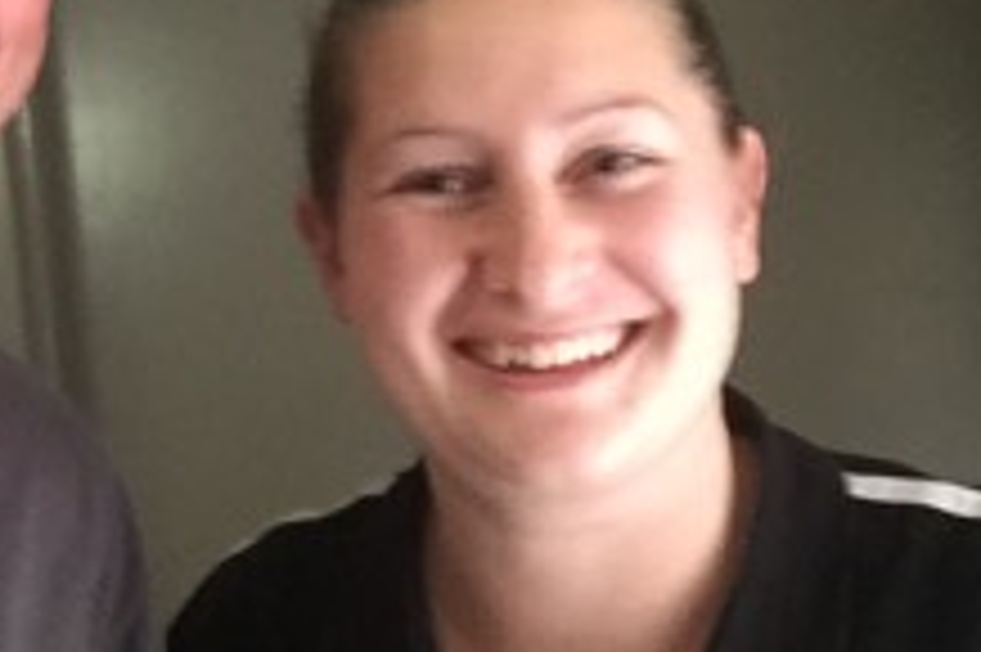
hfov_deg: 25.9
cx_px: 202
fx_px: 2097
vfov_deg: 17.7
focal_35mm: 77
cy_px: 234
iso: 320
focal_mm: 2.65
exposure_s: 1/24
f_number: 2.2
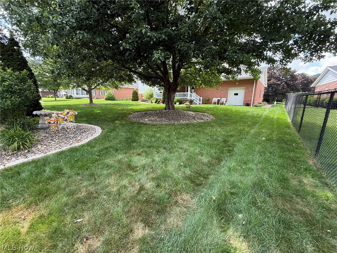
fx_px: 136
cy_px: 126
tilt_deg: -10.4
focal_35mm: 14
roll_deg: -1.7
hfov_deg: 102.1
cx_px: 168
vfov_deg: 85.7
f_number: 2.2
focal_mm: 2.22
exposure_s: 1/188
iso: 64
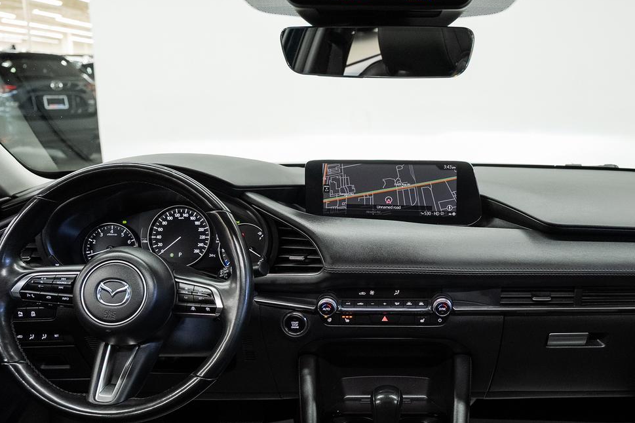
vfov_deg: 36.8
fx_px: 635
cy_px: 237
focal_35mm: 36
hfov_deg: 52.6
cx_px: 394
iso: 1000
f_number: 4
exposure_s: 1/40
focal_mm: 24
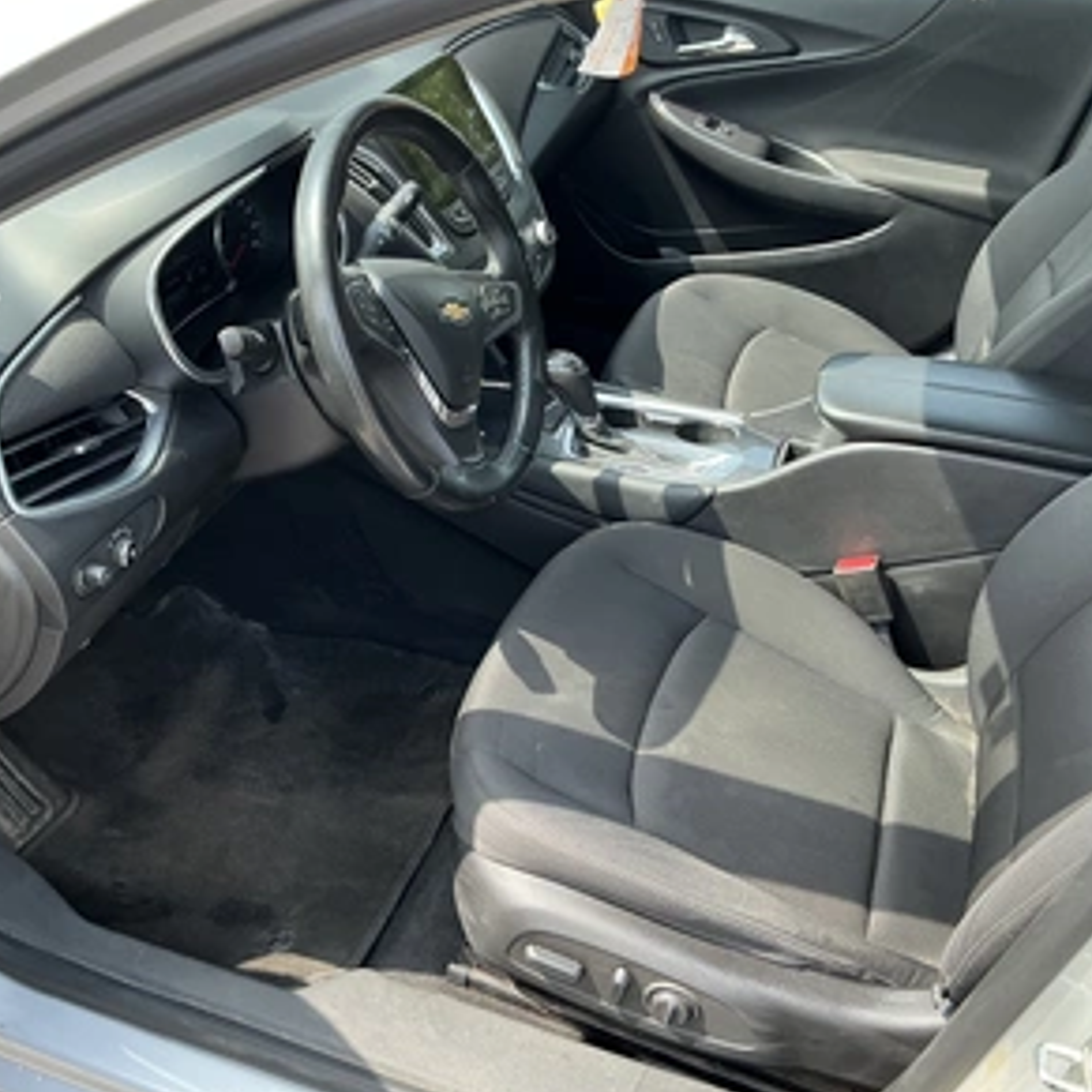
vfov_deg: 48.4
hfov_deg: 48.4
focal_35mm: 34
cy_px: 537
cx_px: 514
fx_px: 1213
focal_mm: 3
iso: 25
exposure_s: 1/253
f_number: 1.8
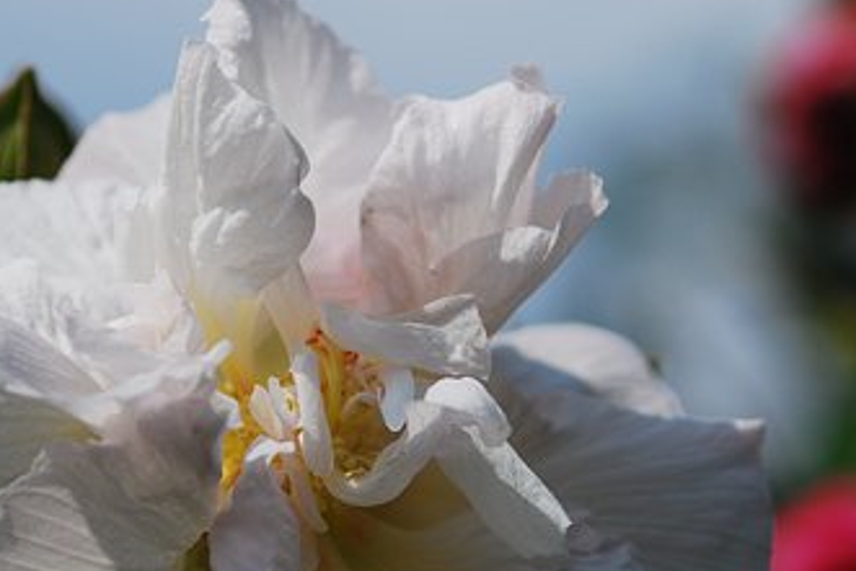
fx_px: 5799
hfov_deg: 8.4
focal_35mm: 244
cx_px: 486
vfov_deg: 5.6
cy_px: 422
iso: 200
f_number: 4.5
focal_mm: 105
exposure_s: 1/2000
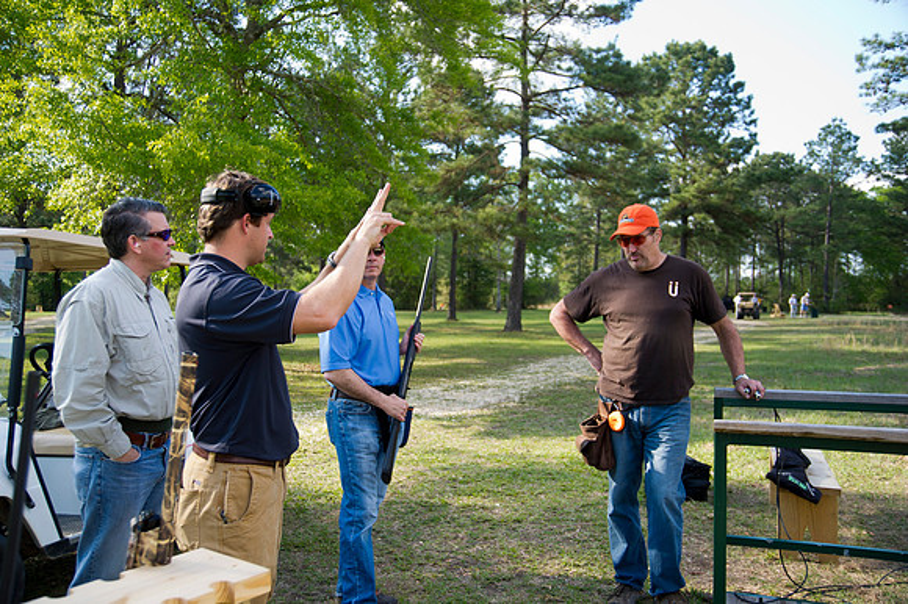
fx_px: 857
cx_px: 454
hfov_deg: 55.8
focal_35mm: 34
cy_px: 302
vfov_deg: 38.8
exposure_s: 1/125
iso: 100
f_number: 5
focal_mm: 34
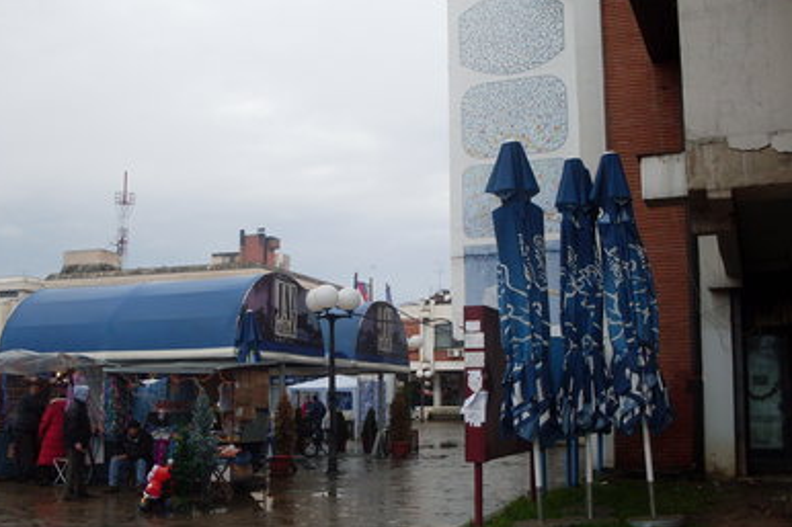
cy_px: 301
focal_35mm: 41
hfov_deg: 47.4
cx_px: 384
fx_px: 902
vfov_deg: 32.6
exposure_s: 1/500
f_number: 2.8
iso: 80
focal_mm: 6.3
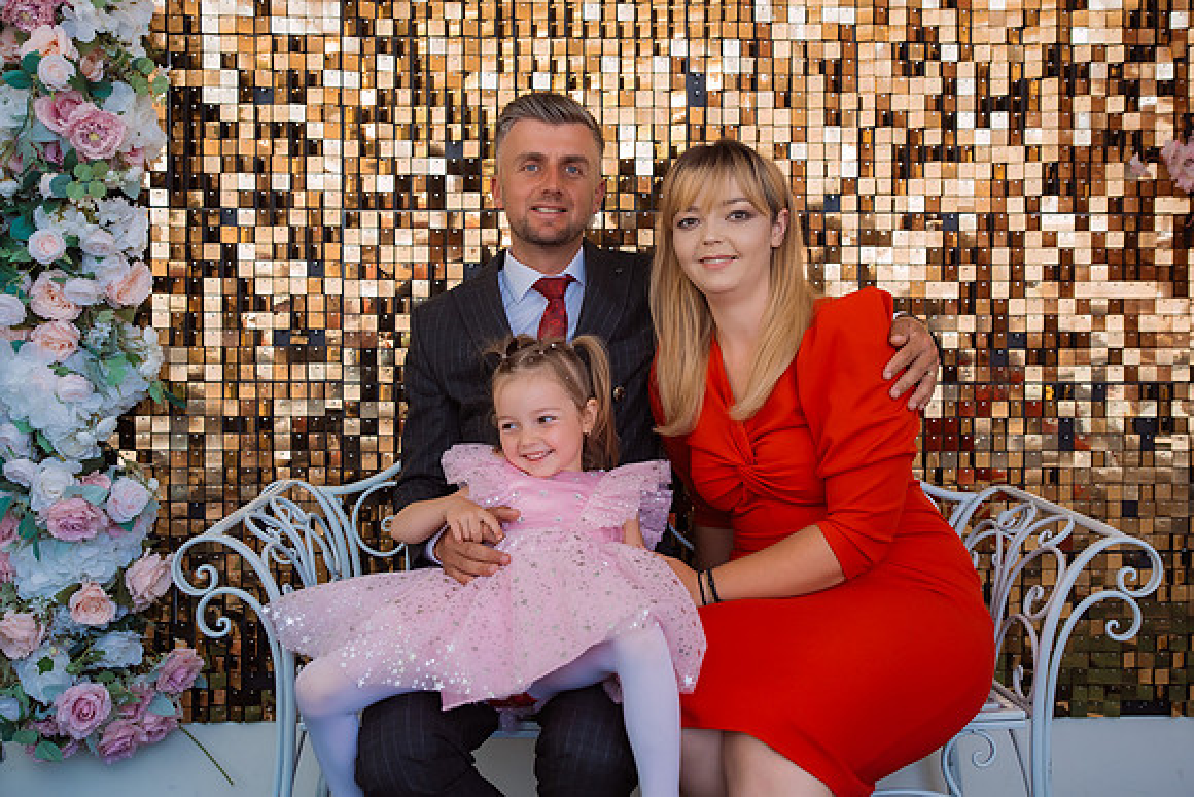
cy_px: 373
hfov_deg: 50.4
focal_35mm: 38
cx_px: 621
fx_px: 1267
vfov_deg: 34.9
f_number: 3.2
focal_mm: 35
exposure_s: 1/250
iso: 640
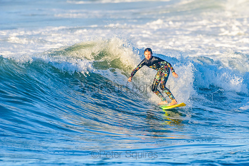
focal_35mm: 608
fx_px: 4206
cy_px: 65
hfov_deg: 3.4
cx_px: 151
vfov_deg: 2.3
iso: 450
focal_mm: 500
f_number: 5.6
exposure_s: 1/2000
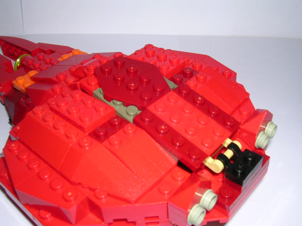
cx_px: 151
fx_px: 332
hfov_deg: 49.0
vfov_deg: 37.7
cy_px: 113
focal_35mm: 38
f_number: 5.6
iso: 100
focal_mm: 5.8
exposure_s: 1/60.1
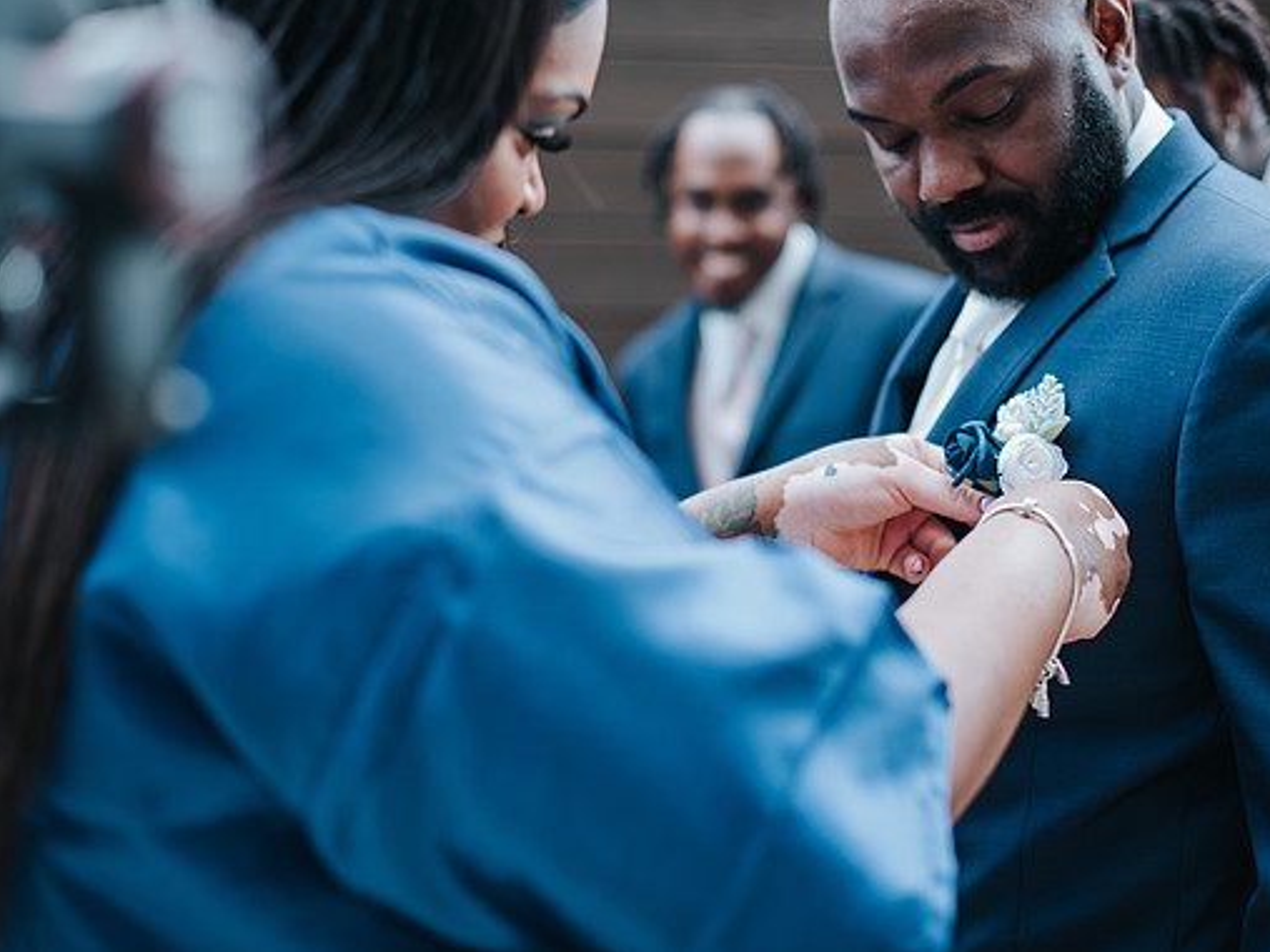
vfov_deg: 26.5
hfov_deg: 34.9
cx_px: 681
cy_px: 470
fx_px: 2017
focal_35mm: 55
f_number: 2.2
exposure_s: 1/640
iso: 320
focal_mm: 50
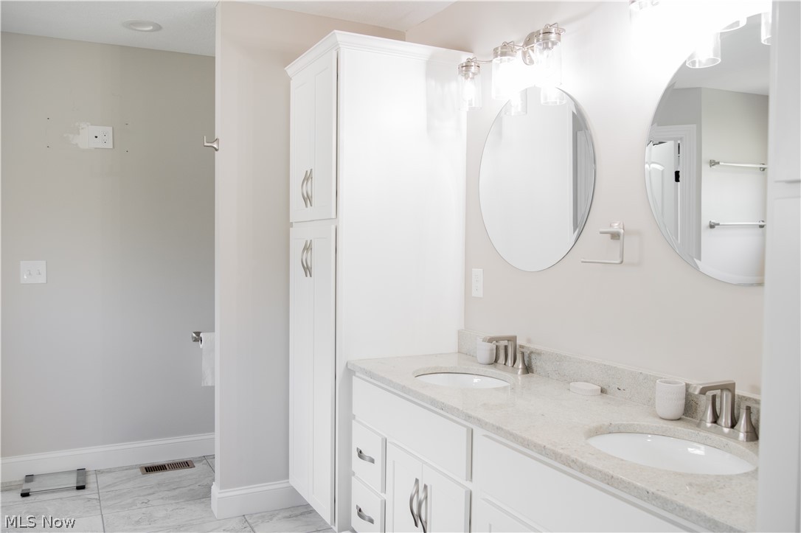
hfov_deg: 62.0
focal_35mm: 30
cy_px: 266
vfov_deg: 43.6
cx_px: 400
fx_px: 667
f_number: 5.6
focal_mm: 30
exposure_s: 1/50
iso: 1250
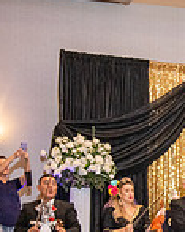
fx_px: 1071
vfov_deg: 12.2
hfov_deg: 9.2
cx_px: 378
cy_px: 238
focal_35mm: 156
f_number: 2.8
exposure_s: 1/125
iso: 1600
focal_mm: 42
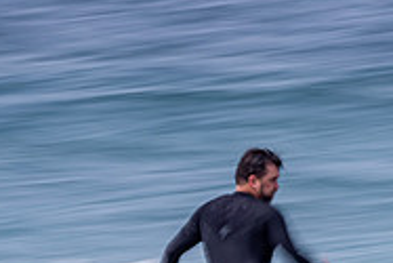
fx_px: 16955
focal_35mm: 1552
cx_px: 282
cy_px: 329
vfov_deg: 0.9
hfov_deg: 1.3
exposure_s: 1/13
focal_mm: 500
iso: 64
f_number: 20
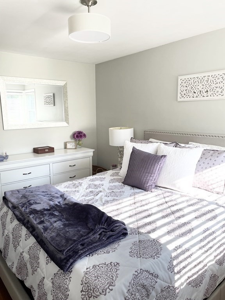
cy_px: 150
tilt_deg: -8.8
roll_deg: +0.5
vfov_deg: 67.3
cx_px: 112
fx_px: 225
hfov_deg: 53.1
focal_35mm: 26
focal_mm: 4.2
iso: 40
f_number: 1.6
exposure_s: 1/121
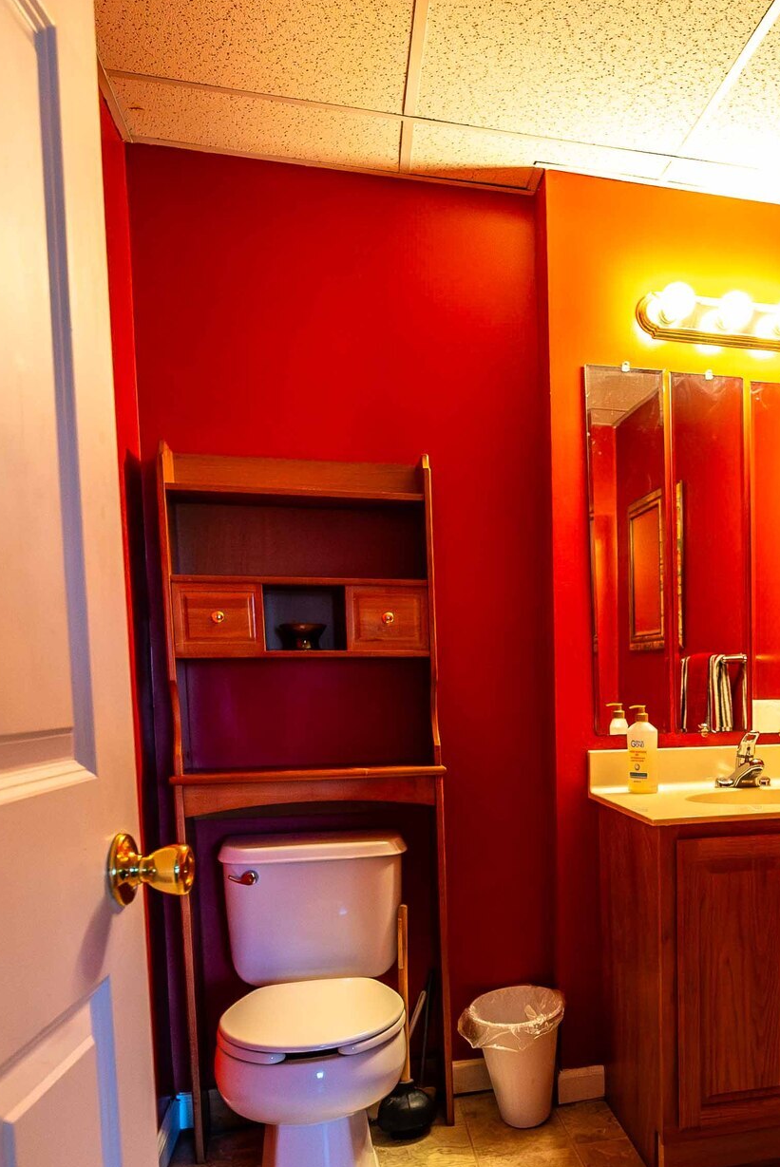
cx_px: 673
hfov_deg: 40.9
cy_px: 783
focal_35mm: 30
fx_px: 974
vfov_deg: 60.4
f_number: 3.2
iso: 4000
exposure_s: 1/200
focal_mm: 16
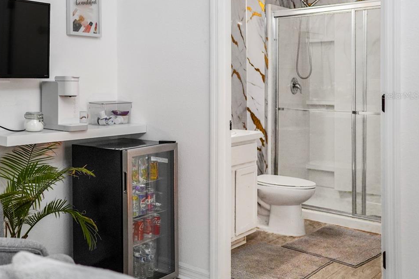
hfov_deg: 45.5
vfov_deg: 33.1
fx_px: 466
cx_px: 71
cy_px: 95
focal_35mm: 40
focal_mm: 16
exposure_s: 1/500
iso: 640
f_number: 1.4
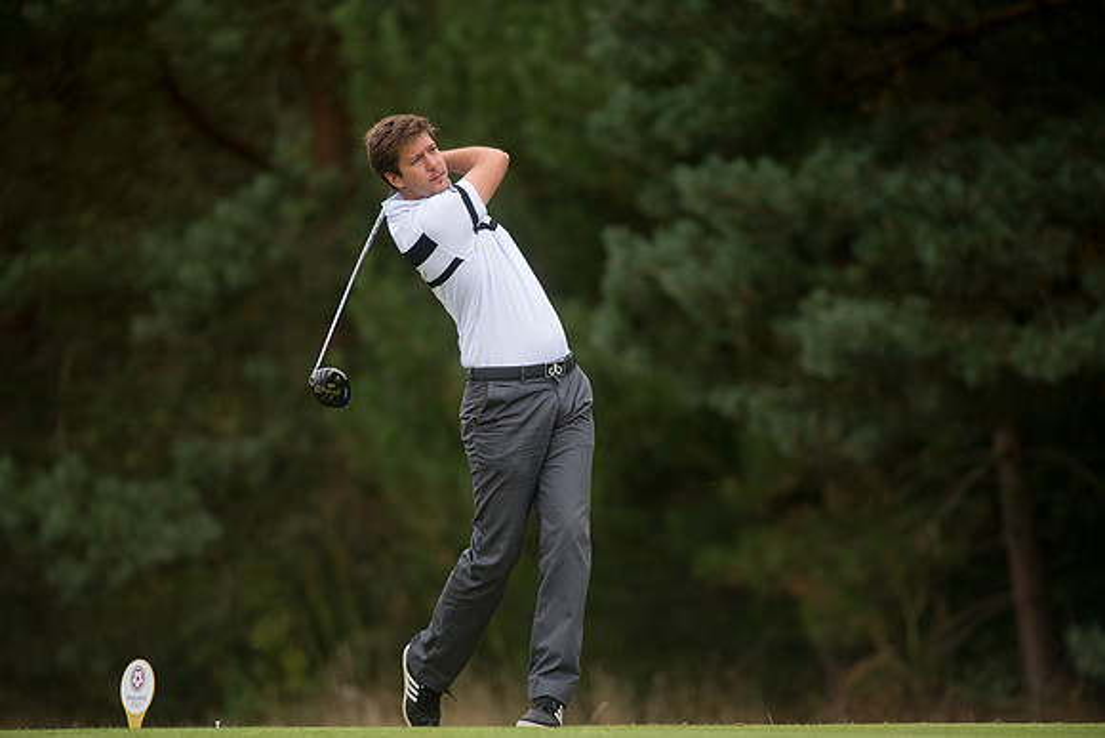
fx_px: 9210
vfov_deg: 4.6
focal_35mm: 300
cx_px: 552
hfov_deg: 6.9
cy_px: 369
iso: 800
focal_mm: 300
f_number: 4
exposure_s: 1/3200
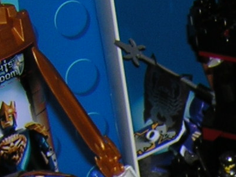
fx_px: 989
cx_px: 379
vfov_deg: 9.6
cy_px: 350
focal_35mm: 145
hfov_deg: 12.7
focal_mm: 4.7
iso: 100
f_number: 5.2
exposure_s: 1/60.1
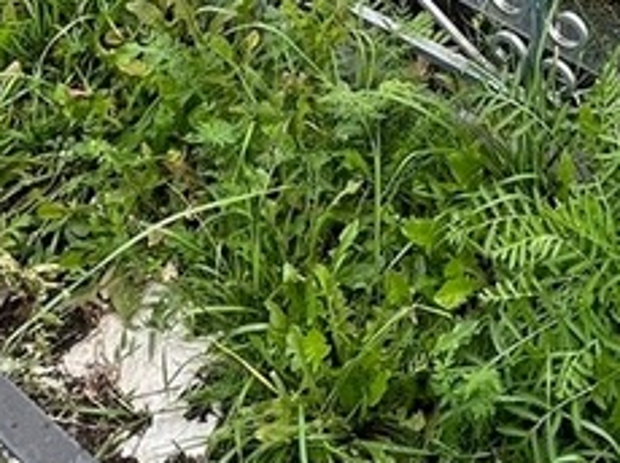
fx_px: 1038
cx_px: 701
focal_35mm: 58
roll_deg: -0.9
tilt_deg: -21.1
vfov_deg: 18.5
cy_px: -409
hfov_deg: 29.6
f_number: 1.8
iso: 32
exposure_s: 1/296
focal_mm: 1.57
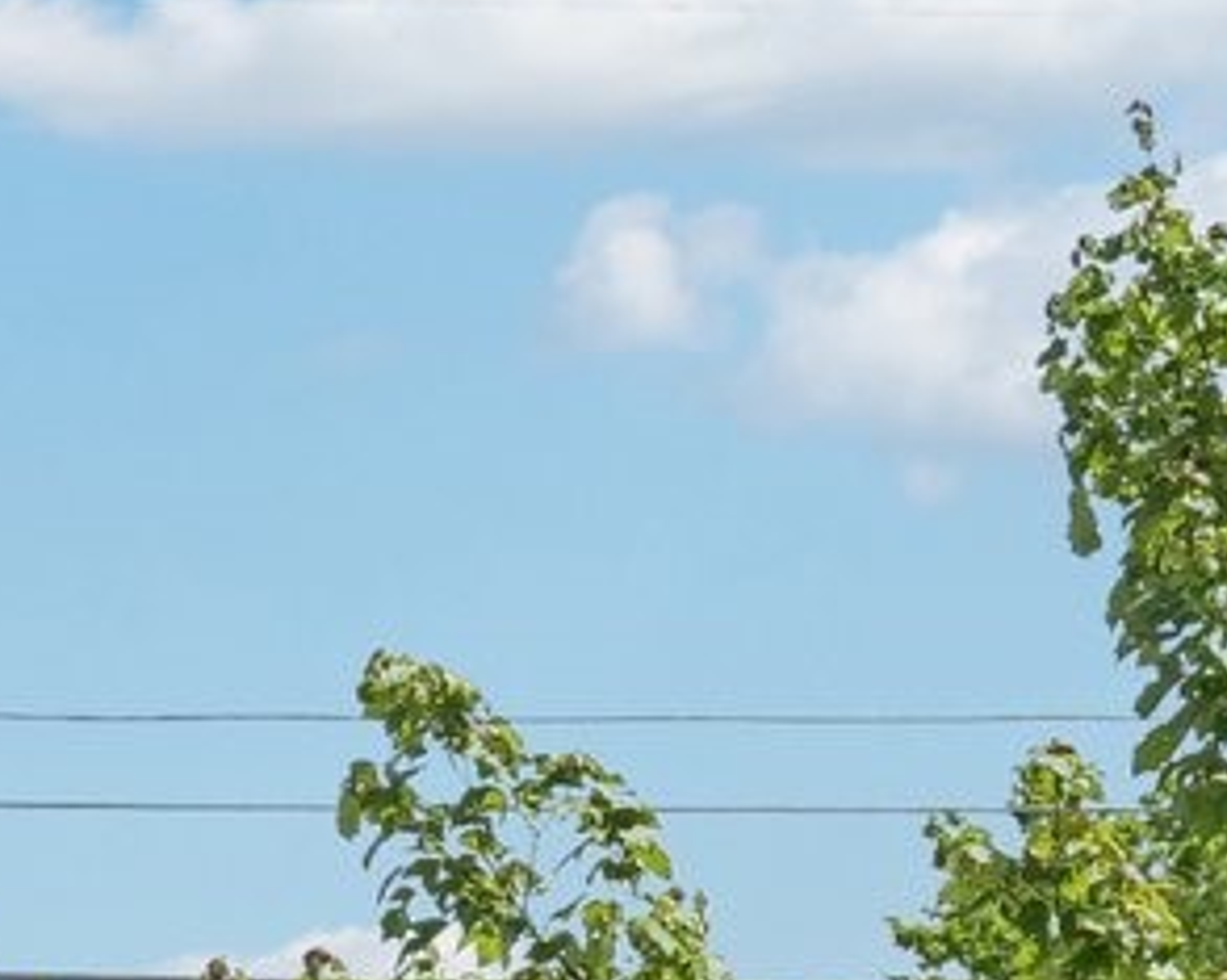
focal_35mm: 315
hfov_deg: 5.7
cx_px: -2747
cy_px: -6
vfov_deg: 4.9
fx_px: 11431
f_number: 8
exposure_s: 1/1000
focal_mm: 48
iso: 400
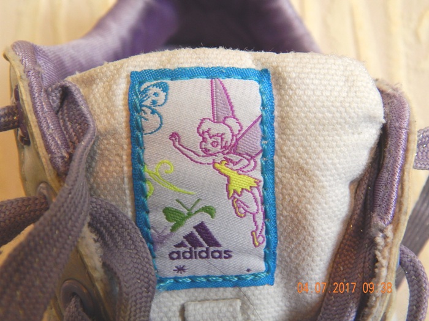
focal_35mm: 43
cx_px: 214
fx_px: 533
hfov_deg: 43.9
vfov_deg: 33.6
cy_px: 160
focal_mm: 7.7
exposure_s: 1/30
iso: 400
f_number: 3.6
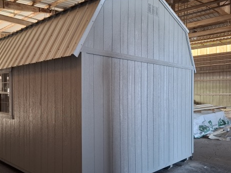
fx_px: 214
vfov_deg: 44.1
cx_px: 76
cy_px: 97
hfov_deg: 55.6
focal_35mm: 32
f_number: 1.8
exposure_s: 1/50
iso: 320
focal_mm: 5.54
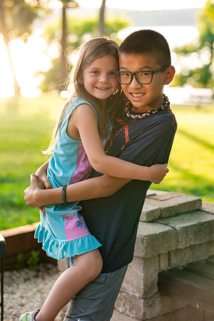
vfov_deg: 23.9
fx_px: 758
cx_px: 107
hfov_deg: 16.1
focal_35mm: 85
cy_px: 160
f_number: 3.5
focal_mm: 85
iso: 1000
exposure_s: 1/320
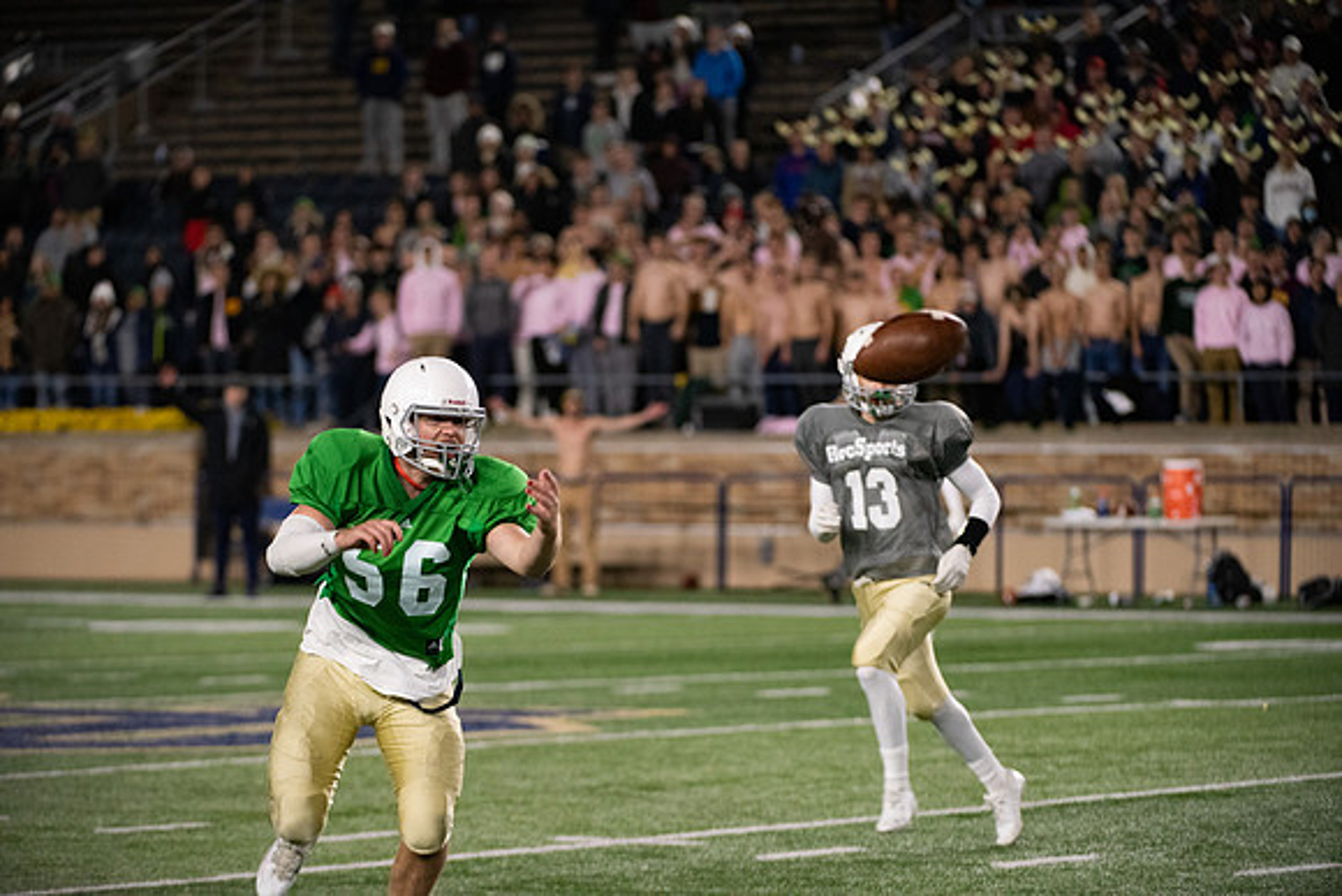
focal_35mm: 200
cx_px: 671
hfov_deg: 10.3
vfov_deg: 6.9
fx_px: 7457
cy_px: 448
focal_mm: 200
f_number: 4
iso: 4000
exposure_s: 1/500
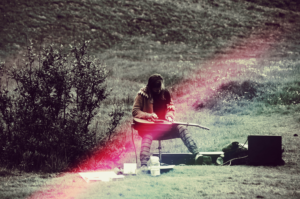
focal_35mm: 225
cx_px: 150
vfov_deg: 6.1
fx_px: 1873
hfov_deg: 9.2
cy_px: 100
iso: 100
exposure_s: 1/250
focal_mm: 150
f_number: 5.6
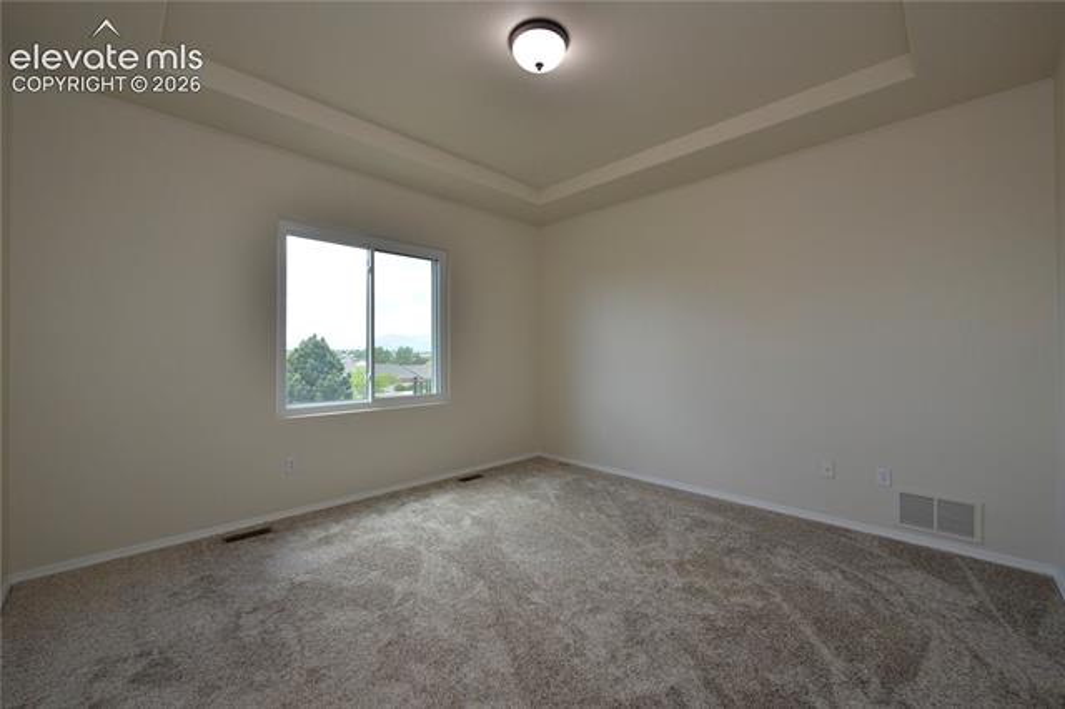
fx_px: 414
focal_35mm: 14
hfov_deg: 104.3
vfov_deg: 81.1
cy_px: 354
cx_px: 532
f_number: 9
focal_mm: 14
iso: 1250
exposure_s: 1/160
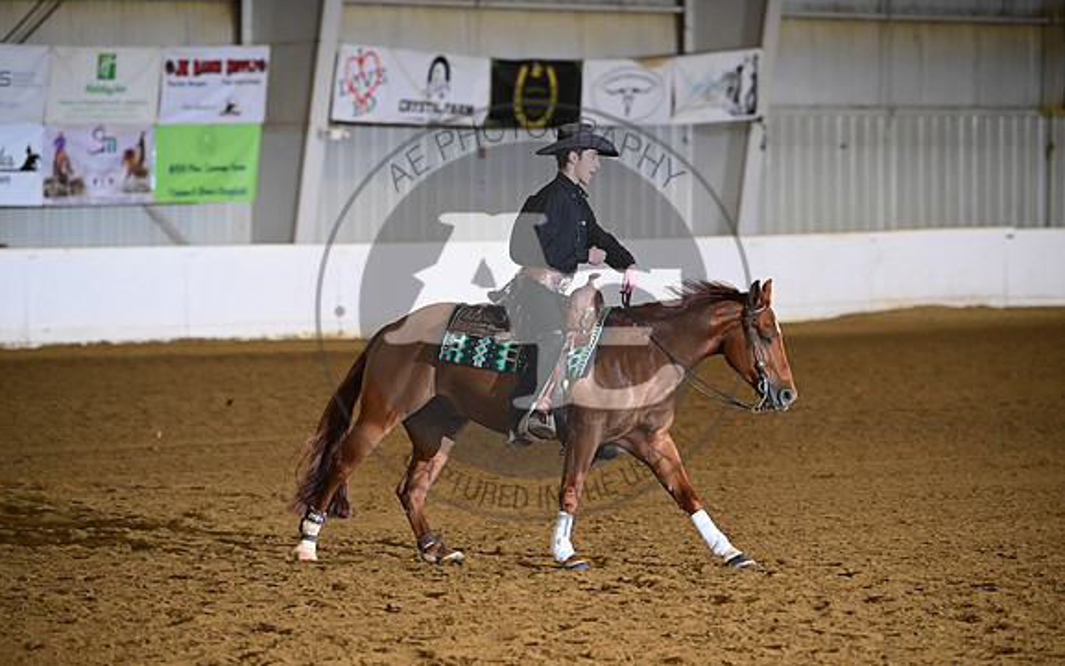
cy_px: 311
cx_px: 533
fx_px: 5952
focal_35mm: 205
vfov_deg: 6.4
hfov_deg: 10.2
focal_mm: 200
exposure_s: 1/200
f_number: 4
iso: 2500
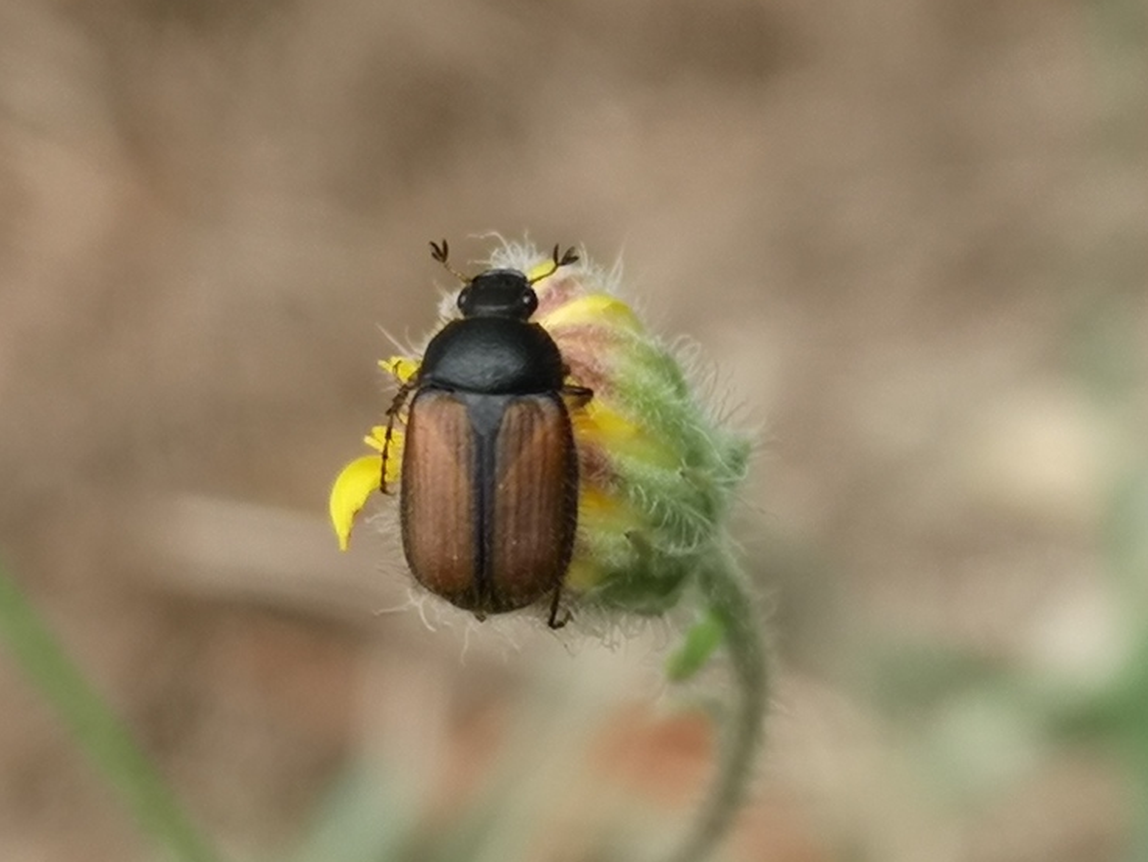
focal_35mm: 132
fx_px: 4378
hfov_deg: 14.9
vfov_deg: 11.2
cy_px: 469
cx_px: 588
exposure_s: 1/295
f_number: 1.8
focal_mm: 5.58
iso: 50
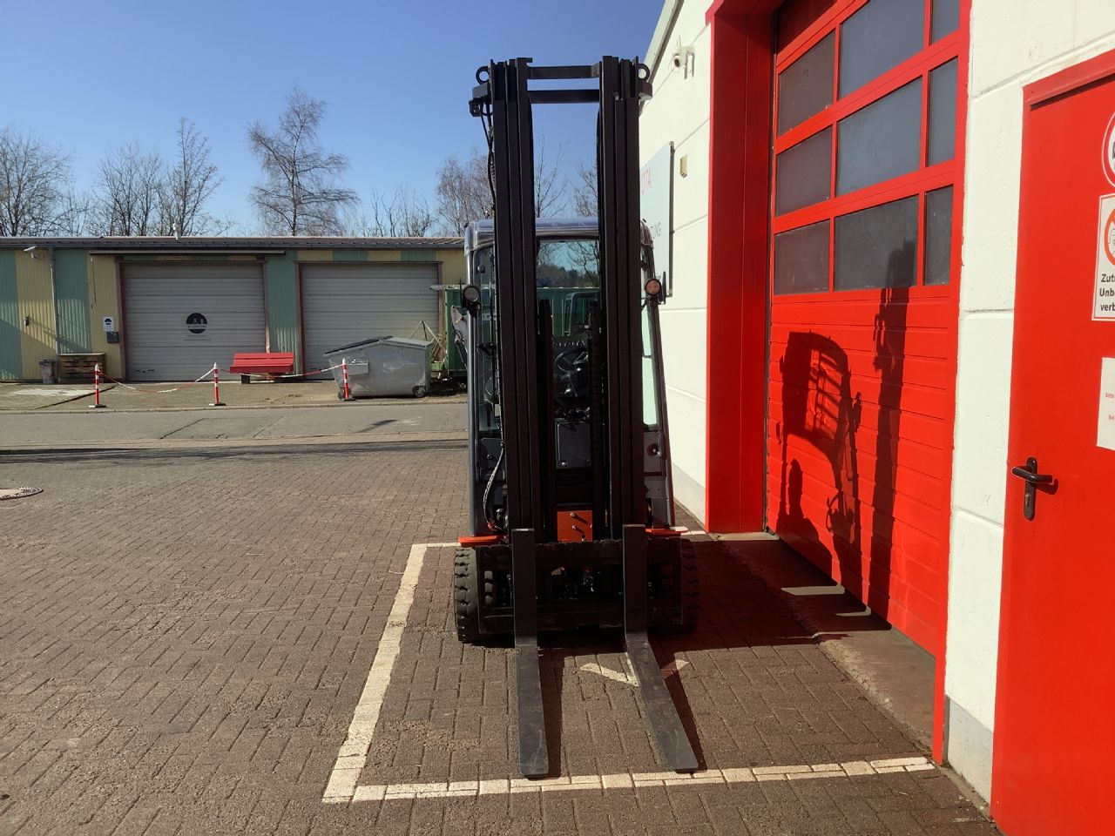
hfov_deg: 58.4
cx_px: 558
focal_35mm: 31
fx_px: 999
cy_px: 418
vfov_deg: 45.4
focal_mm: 3.3
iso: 25
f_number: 2.4
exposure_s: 1/1164
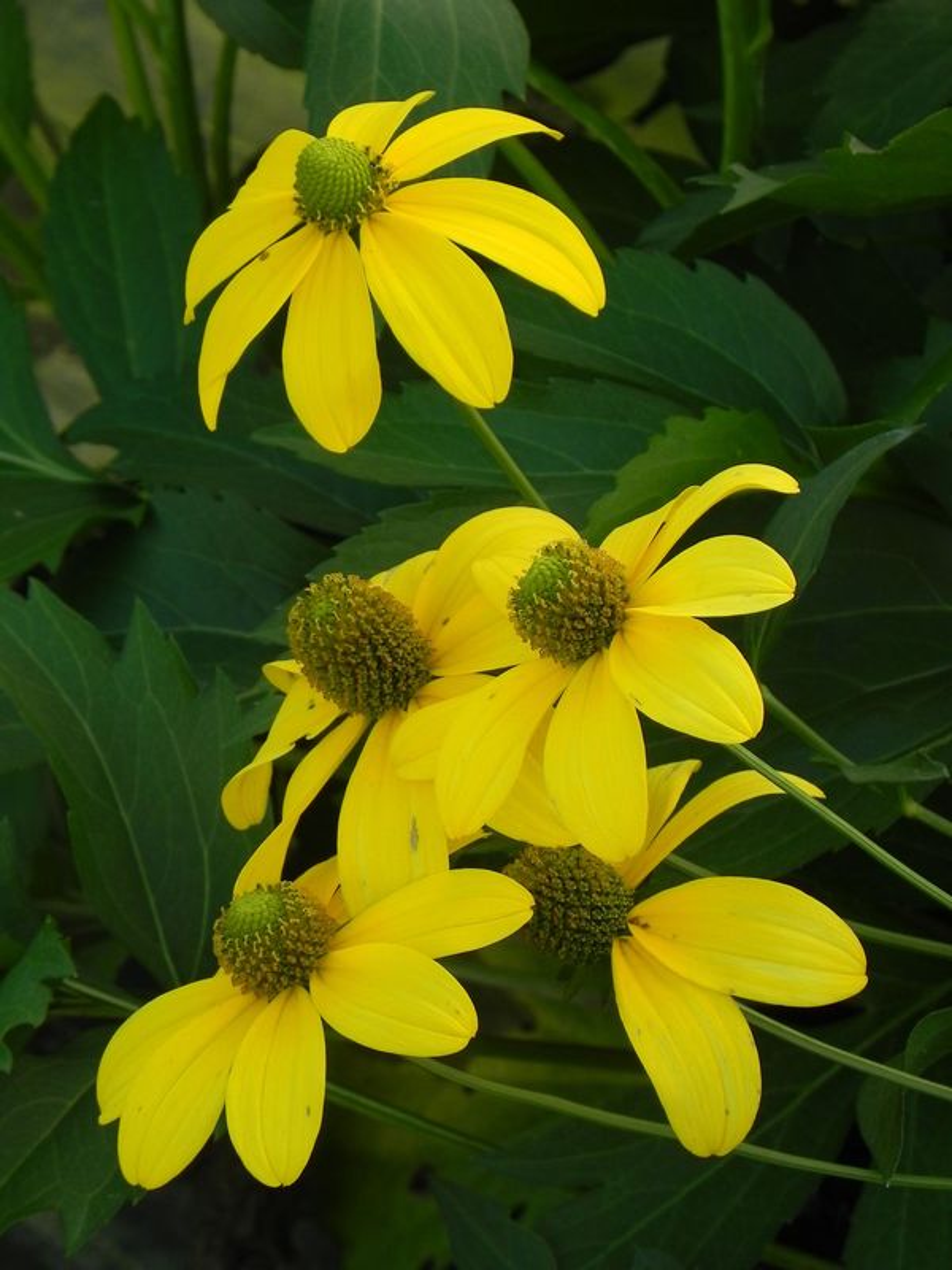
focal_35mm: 184
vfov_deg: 10.7
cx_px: 476
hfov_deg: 8.1
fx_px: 6747
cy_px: 635
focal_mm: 32.7
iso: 160
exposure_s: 1/80
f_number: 5
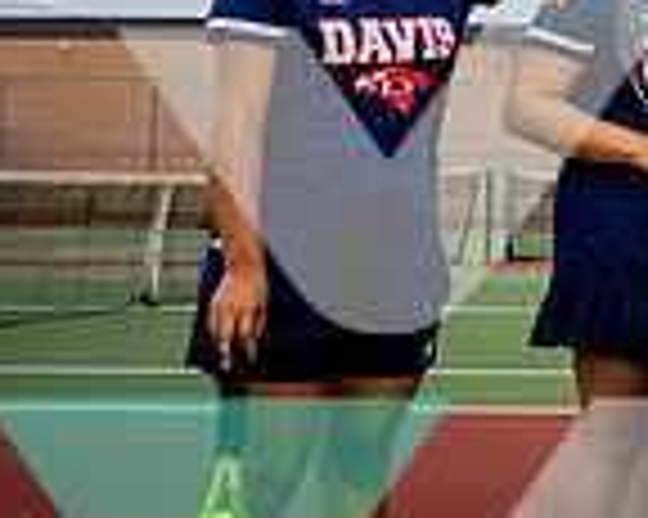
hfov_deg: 17.4
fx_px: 1744
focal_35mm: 91
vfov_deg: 16.7
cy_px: 92
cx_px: 1143
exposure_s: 1/100
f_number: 5.6
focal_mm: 24
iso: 50
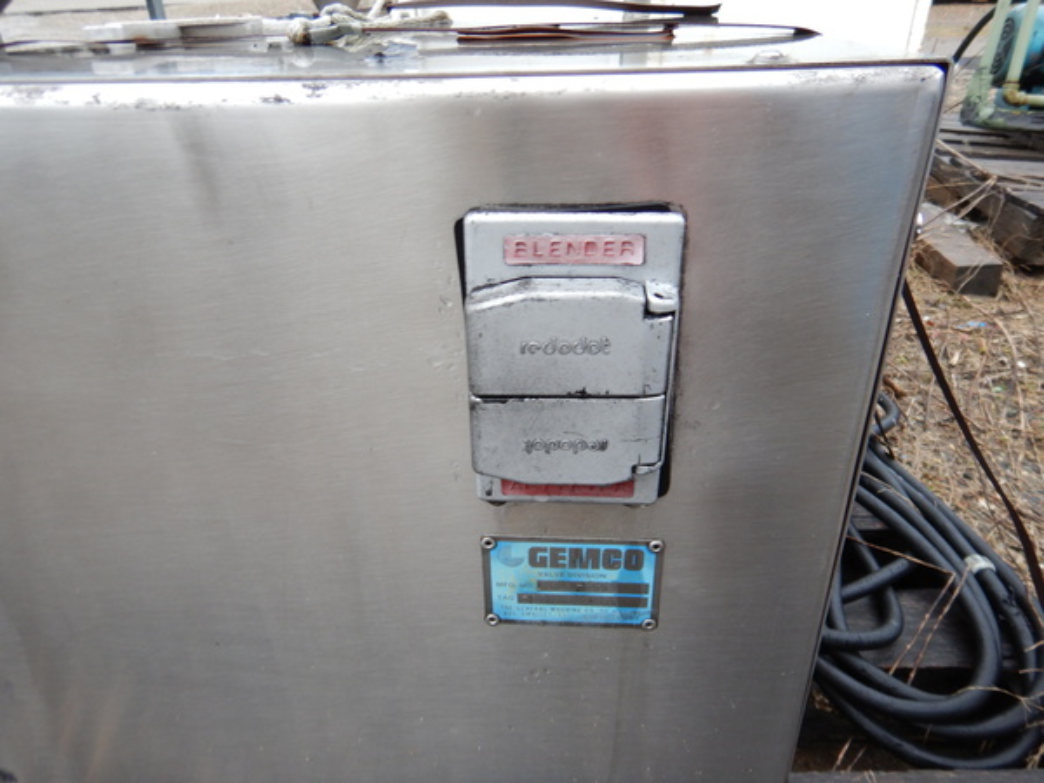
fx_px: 724
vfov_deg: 56.8
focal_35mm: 24
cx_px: 522
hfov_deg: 71.6
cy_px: 392
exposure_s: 1/60
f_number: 2.8
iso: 125
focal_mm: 4.3
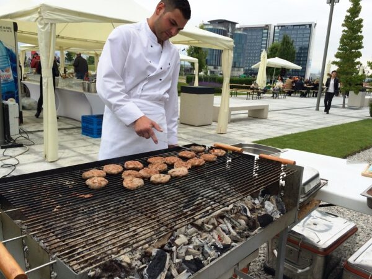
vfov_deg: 48.2
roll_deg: -2.8
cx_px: 186
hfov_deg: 61.7
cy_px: 140
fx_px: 312
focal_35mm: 29
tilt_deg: -11.5
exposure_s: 1/684
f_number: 2.2
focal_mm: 4.15
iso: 32
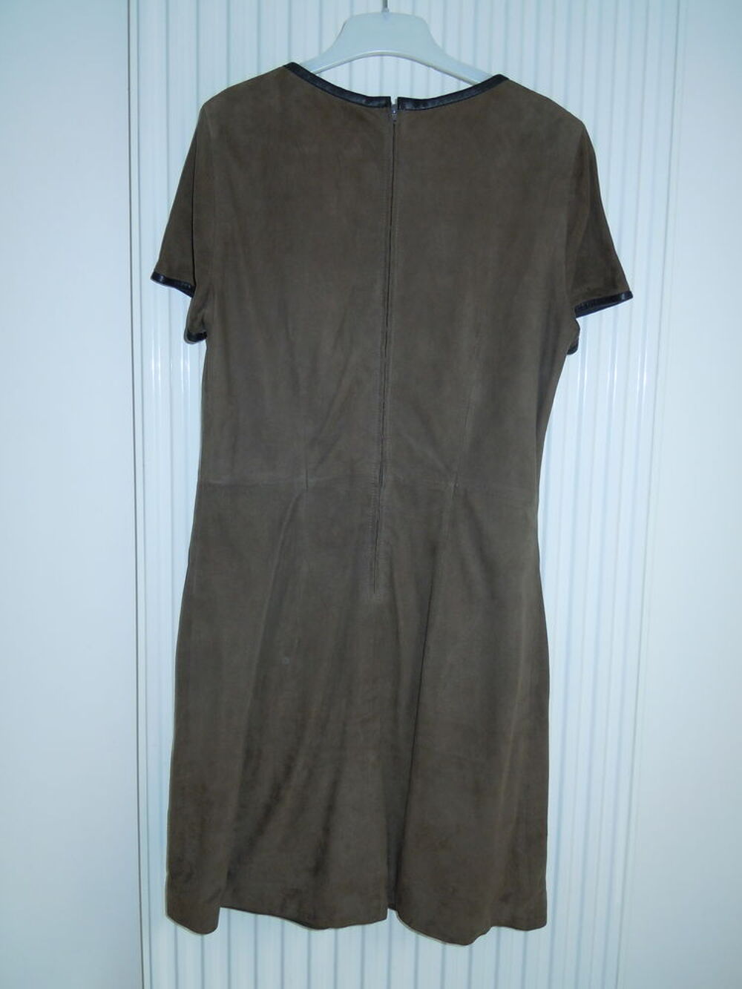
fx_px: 857
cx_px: 371
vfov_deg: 60.0
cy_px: 494
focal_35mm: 30
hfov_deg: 46.8
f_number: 3.5
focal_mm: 5.4
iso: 200
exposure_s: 1/30
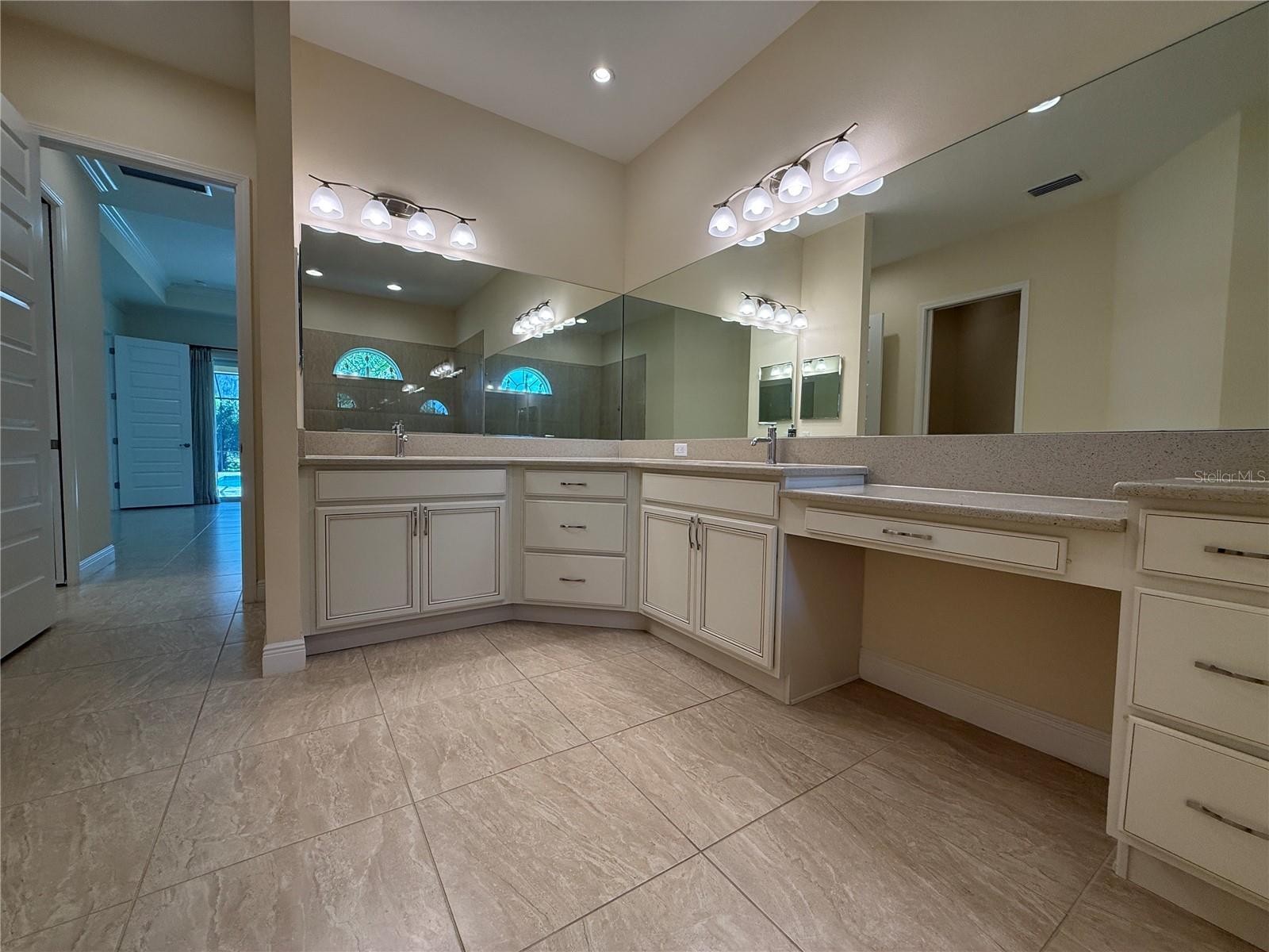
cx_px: 634
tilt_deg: -2.2
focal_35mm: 14
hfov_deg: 102.1
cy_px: 476
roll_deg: -1.0
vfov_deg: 85.7
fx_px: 513
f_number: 2.2
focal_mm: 2.22
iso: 125
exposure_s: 1/120
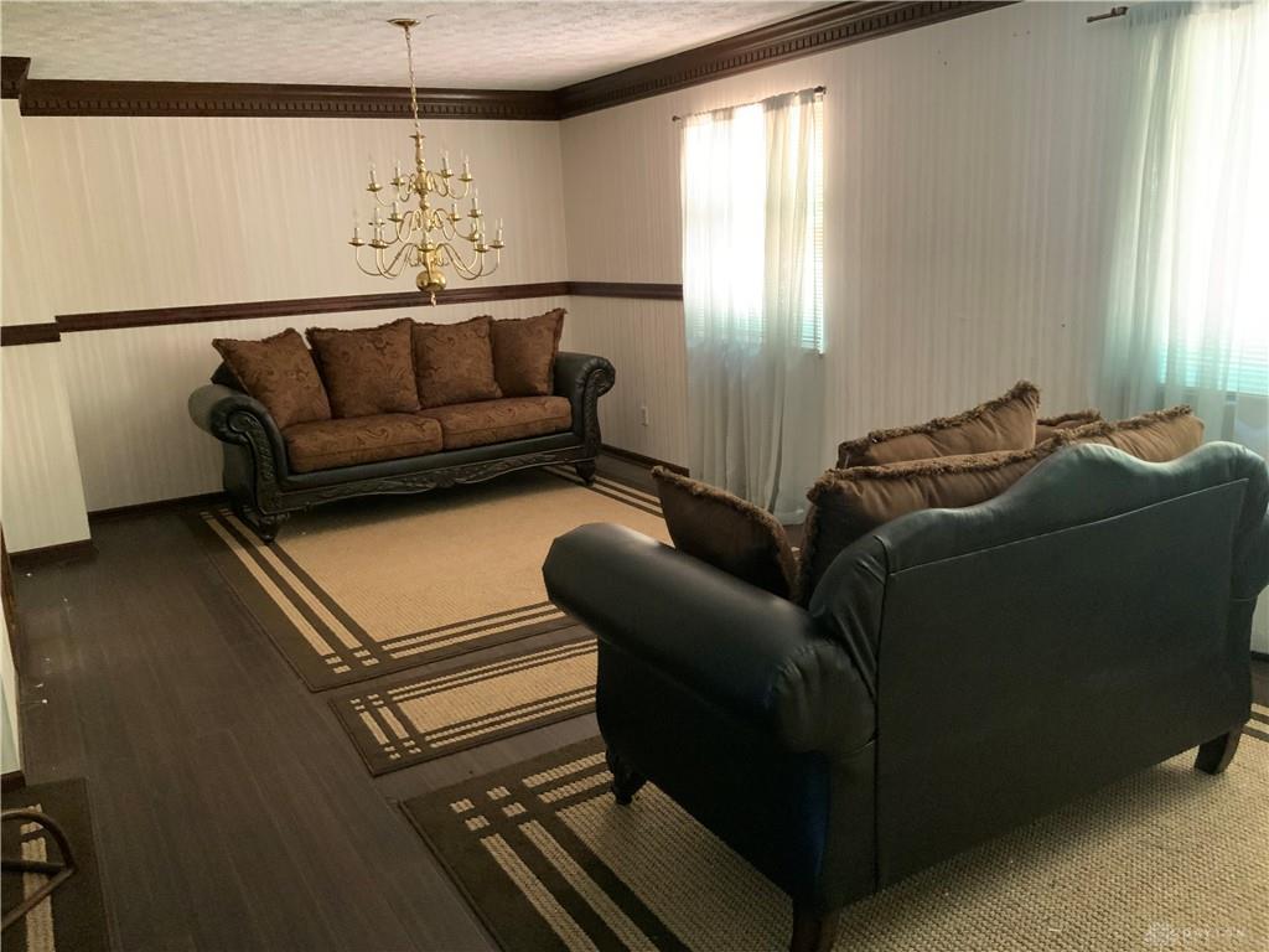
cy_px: 476
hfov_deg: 61.7
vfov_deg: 48.2
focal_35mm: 29
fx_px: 1063
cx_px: 634
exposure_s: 1/30
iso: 320
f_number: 1.8
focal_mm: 3
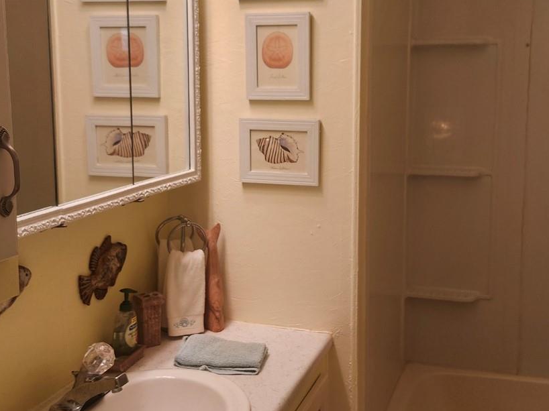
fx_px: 713
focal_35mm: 45
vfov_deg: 32.1
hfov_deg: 42.1
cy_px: 182
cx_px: 284
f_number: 1.8
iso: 100
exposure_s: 1/120
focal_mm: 5.54
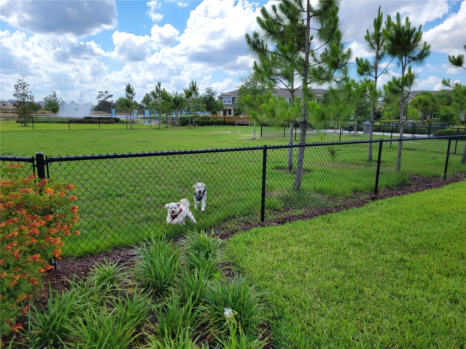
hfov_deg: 67.3
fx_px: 350
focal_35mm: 26
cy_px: 174
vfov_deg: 53.1
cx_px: 233
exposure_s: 1/1914
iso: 40
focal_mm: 5.4
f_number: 1.8
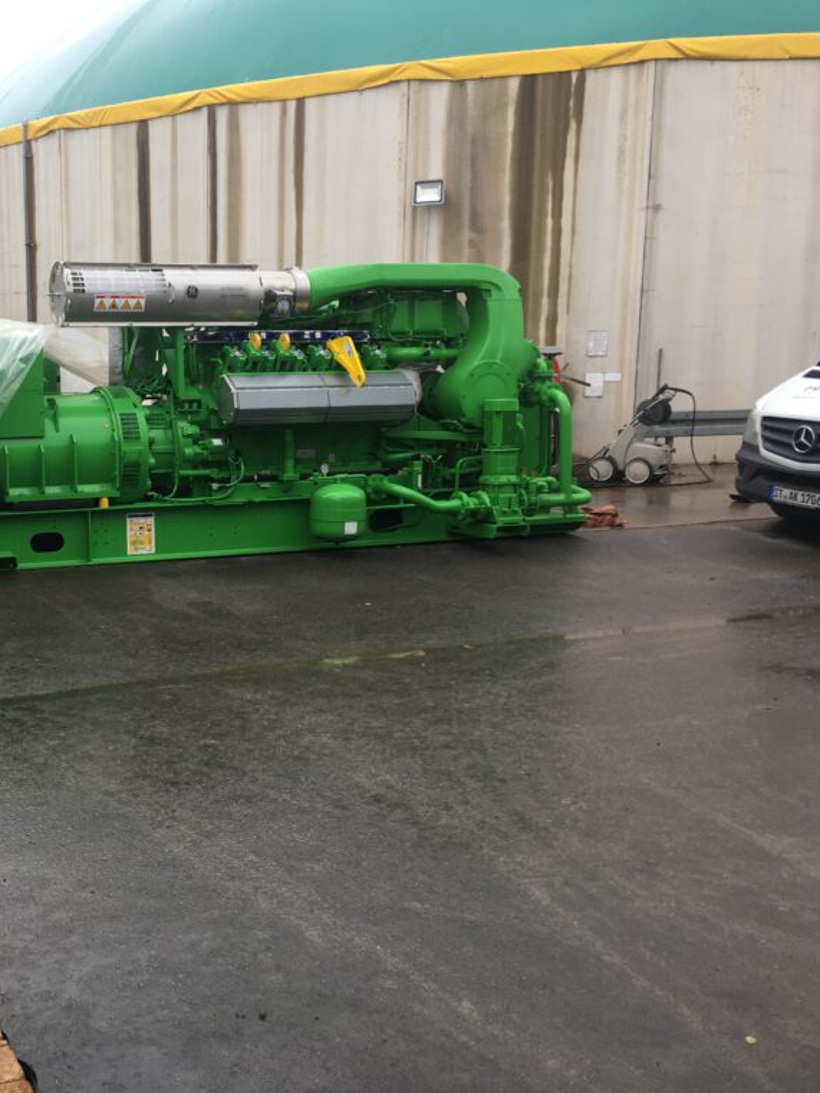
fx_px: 1231
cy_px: 546
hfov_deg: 35.4
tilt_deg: -9.7
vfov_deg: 47.9
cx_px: 136
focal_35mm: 39
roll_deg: -0.2
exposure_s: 1/123
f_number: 2.2
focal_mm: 4.15
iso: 25
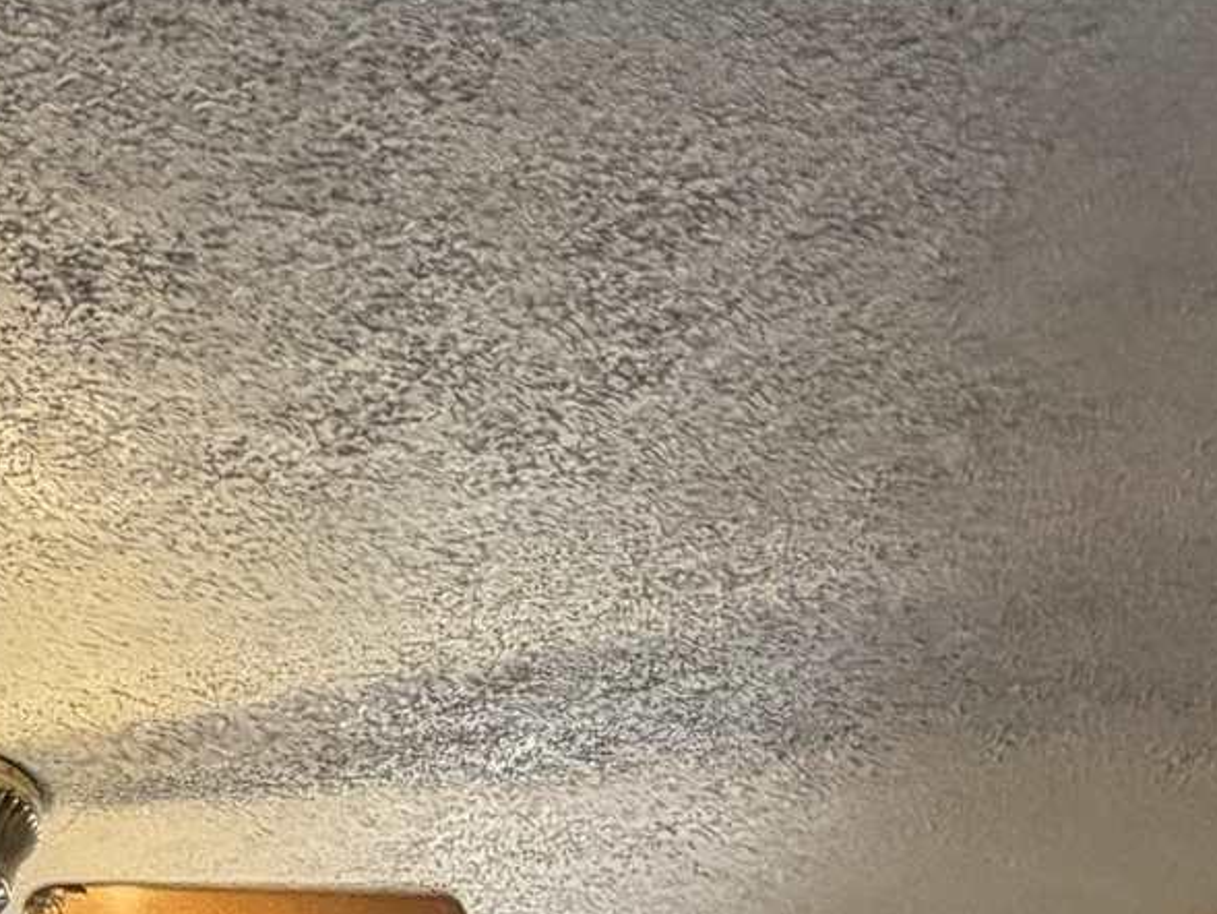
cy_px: 2223
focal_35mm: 73
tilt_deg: -5.7
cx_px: 4
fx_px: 2567
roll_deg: -0.2
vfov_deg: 13.9
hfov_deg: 25.4
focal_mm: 2.22
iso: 320
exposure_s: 1/120
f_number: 2.2
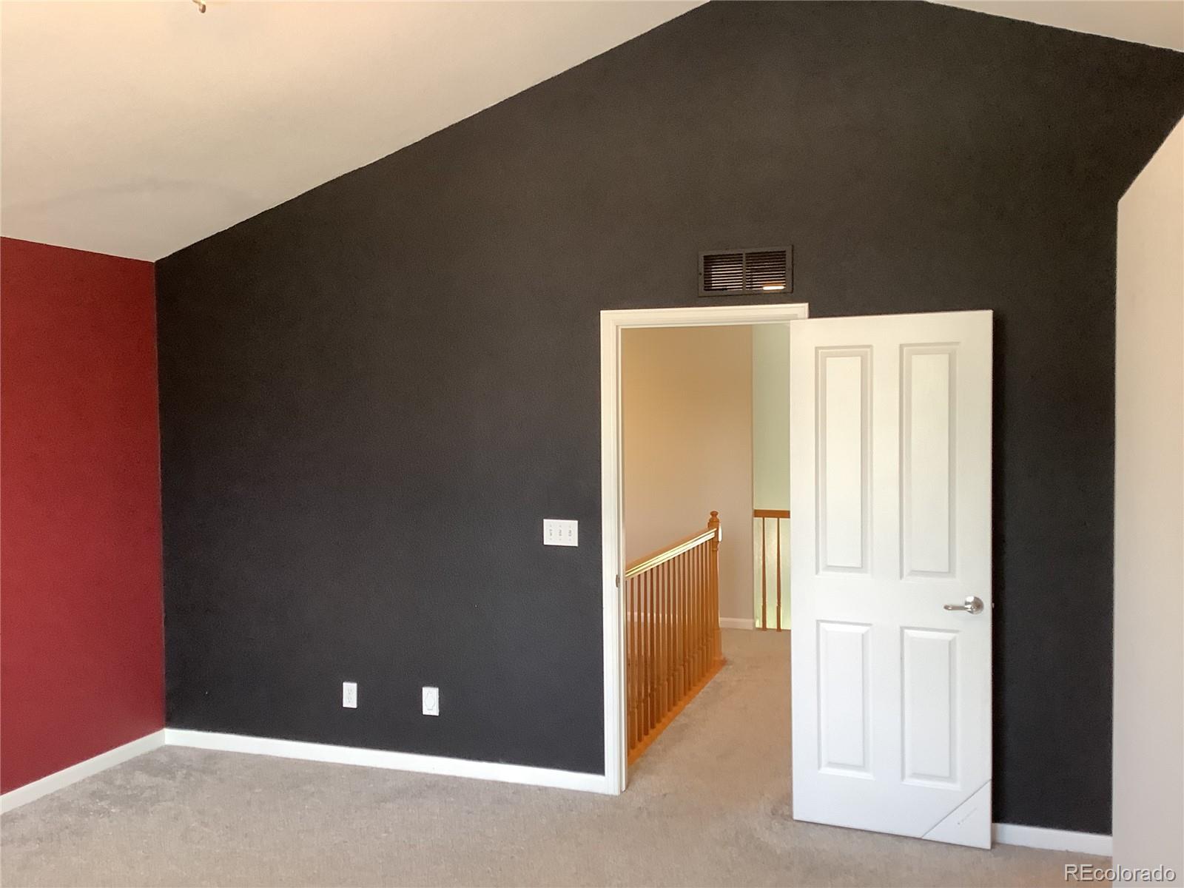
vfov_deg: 45.4
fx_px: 1060
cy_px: 444
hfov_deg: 58.4
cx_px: 592
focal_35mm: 31
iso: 200
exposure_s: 1/60
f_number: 2.4
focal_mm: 3.3
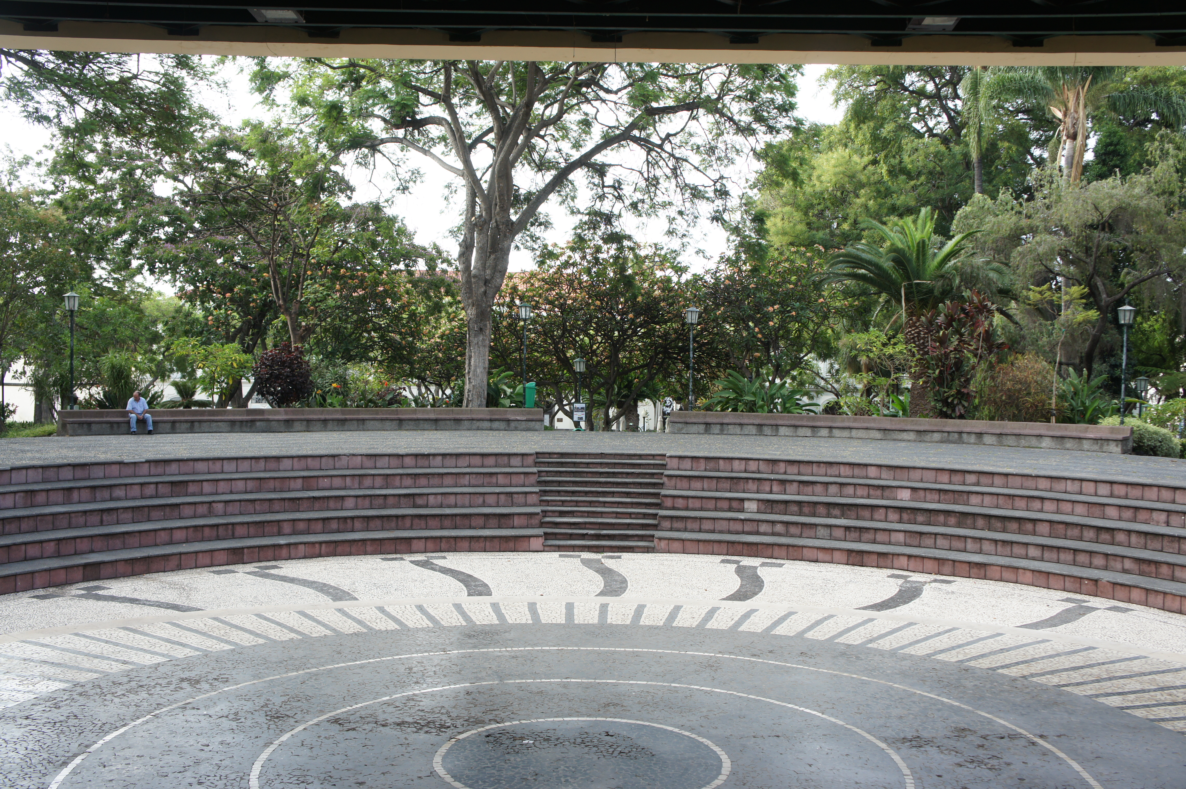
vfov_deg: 35.5
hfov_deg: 51.3
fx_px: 1235
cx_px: 593
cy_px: 394
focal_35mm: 38
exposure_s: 1/80
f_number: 5.6
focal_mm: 25
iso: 200
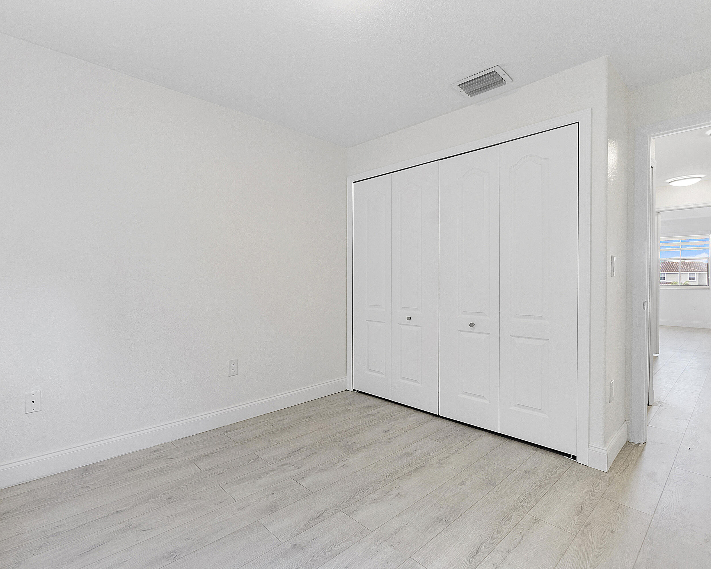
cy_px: 285
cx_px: 307
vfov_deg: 77.0
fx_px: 358
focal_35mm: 17
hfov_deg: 89.1
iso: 250
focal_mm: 10
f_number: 8
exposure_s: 1/6
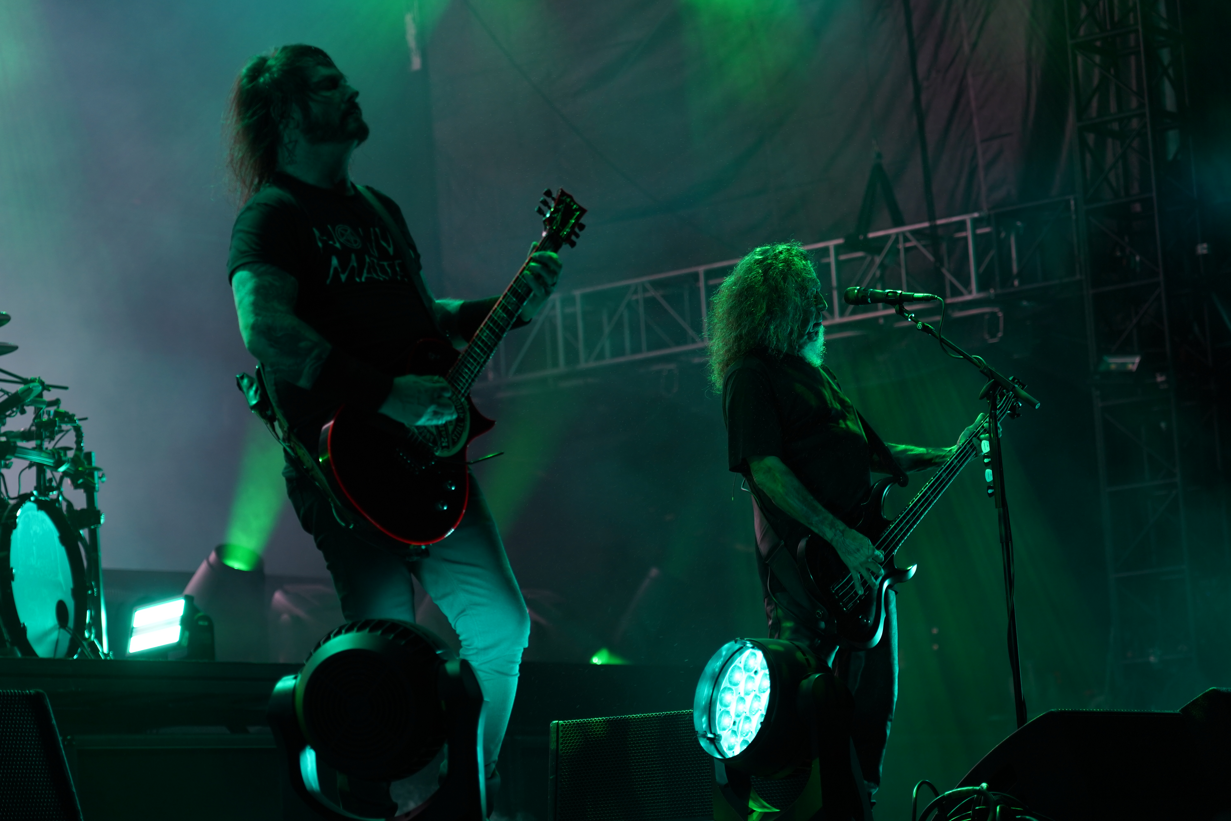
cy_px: 410
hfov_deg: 19.5
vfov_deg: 13.0
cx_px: 616
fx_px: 3590
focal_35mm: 105
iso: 500
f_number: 4
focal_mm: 105
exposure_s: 1/125
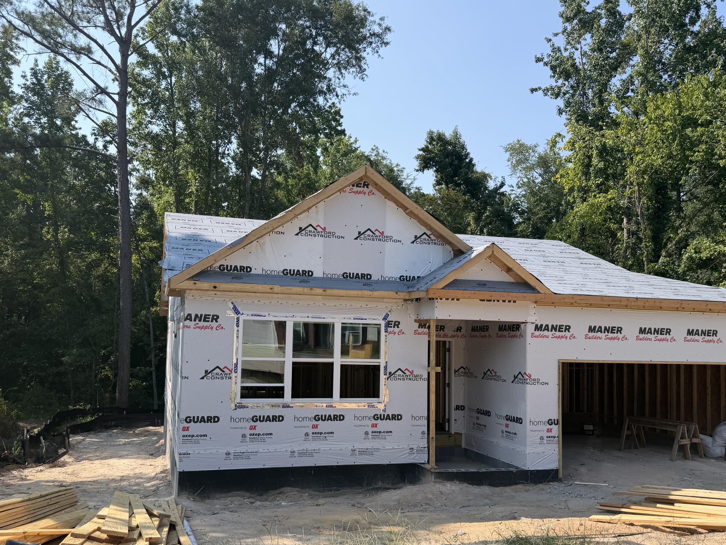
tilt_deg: +2.6
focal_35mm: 30
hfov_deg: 59.9
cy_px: 307
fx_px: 629
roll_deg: -1.3
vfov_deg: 46.7
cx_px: 329
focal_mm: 6.76
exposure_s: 1/3279
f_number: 1.78
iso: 80
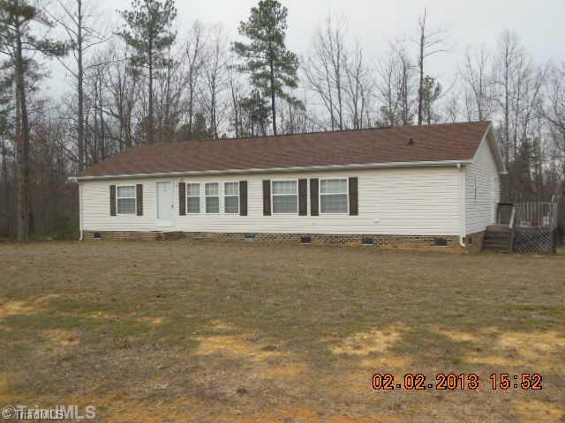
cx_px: 282
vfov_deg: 37.7
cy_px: 212
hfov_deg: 49.0
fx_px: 620
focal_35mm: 38
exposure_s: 1/250
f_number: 3.6
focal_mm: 6.8
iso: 125
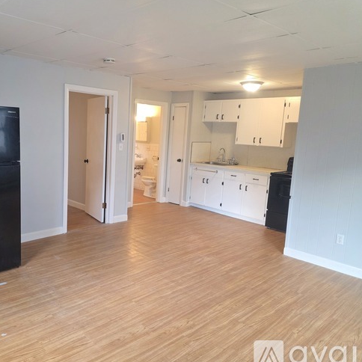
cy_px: 183
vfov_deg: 57.3
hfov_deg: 56.3
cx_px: 125
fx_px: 331
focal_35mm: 28
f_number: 1.7
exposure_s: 1/120
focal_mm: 6.3
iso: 320
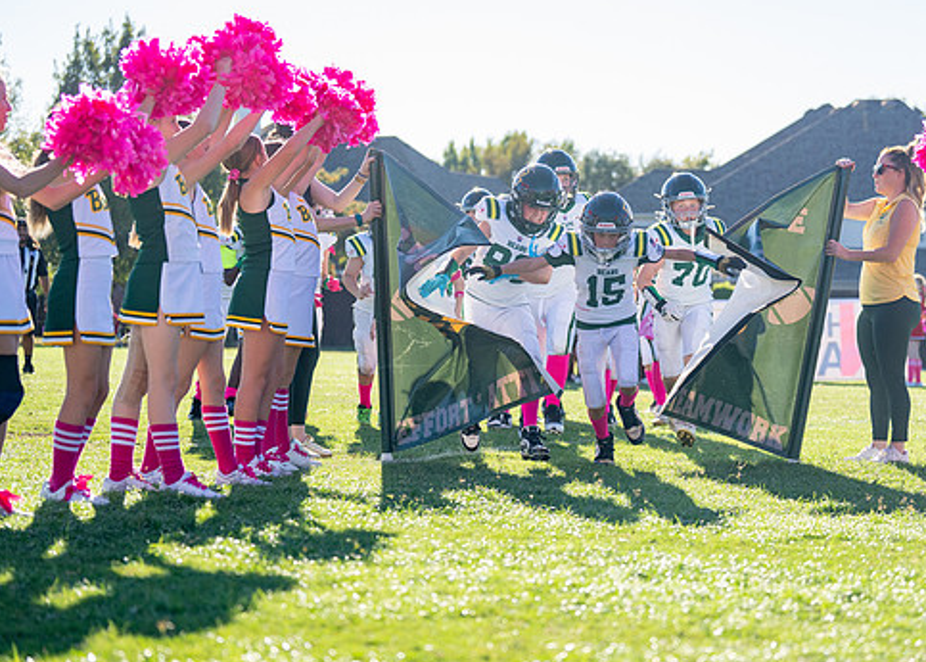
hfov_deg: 21.8
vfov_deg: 15.7
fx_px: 2393
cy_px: 313
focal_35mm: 91
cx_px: 585
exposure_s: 1/3200
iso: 400
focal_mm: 70
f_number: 2.8
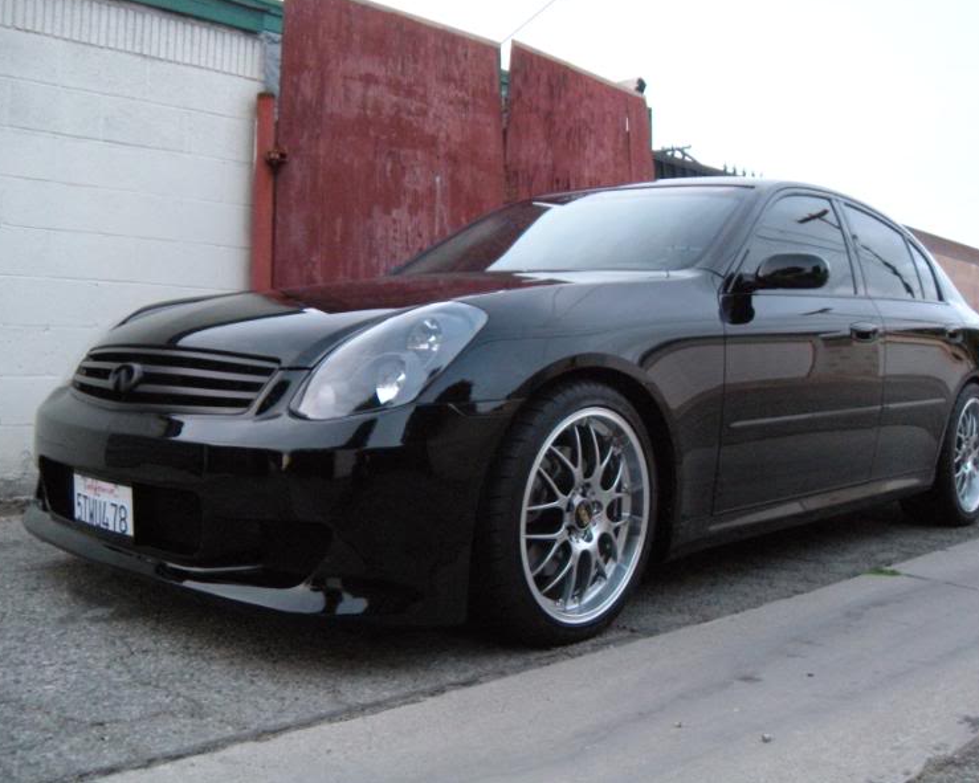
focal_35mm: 37
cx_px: 511
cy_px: 388
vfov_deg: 40.1
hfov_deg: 49.1
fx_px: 1072
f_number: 3.8
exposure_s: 1/45.1
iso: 400
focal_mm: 5.9
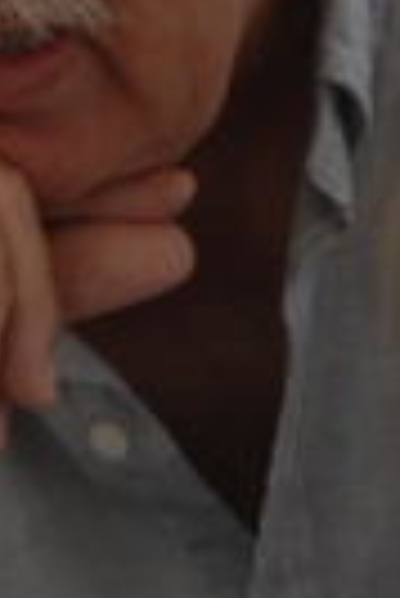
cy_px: 0
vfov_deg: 1.8
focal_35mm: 1175
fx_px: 19531
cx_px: -27
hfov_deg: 1.2
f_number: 5.6
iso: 200
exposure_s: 1/45
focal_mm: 200
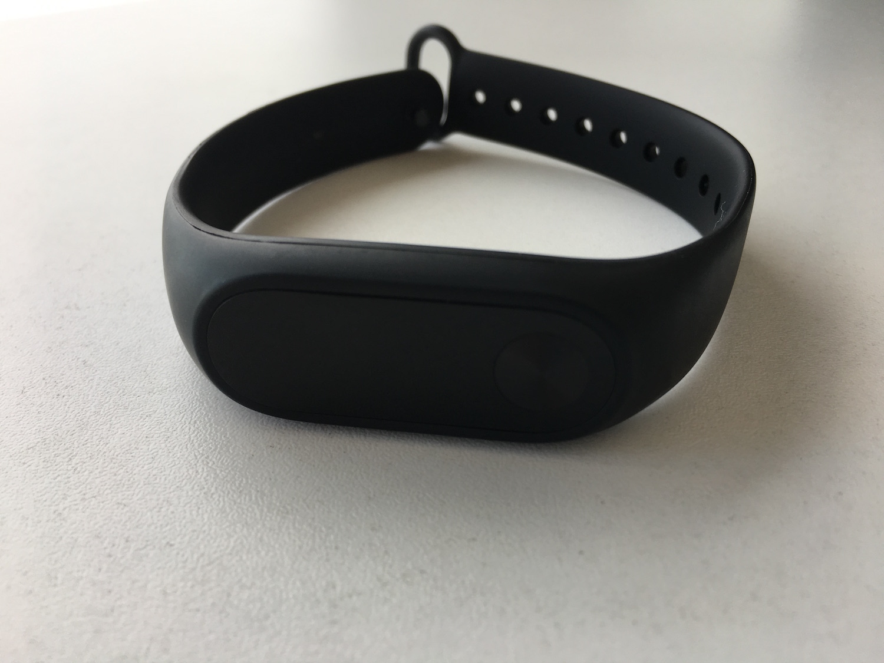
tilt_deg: -32.0
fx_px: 741
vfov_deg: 48.2
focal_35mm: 29
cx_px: 442
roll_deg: +0.3
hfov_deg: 61.7
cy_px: 332
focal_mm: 4.15
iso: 25
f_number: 2.2
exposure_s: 1/100
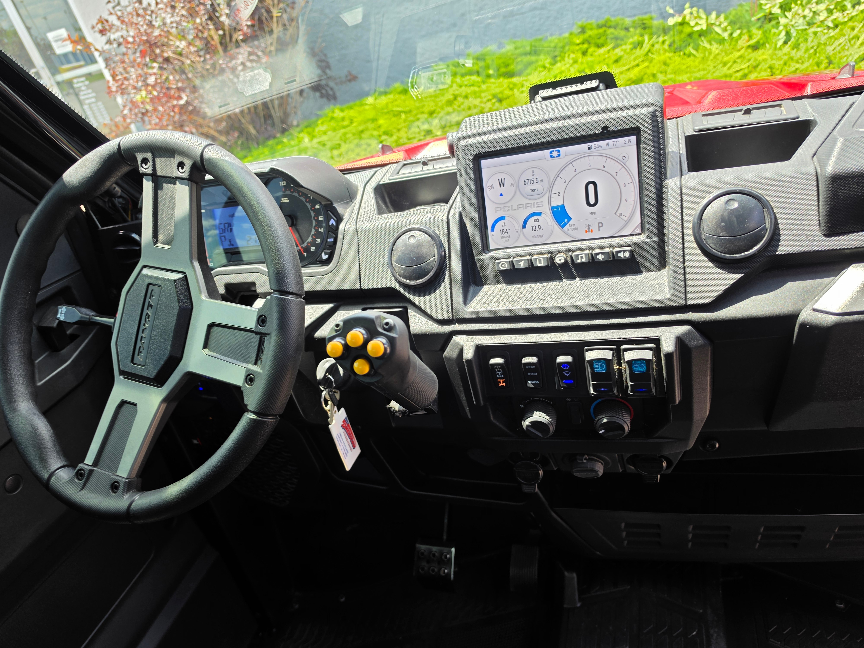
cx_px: 432
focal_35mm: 23
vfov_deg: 58.9
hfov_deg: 73.9
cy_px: 324
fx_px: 574
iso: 12
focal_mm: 6.5
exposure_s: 1/100
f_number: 1.4
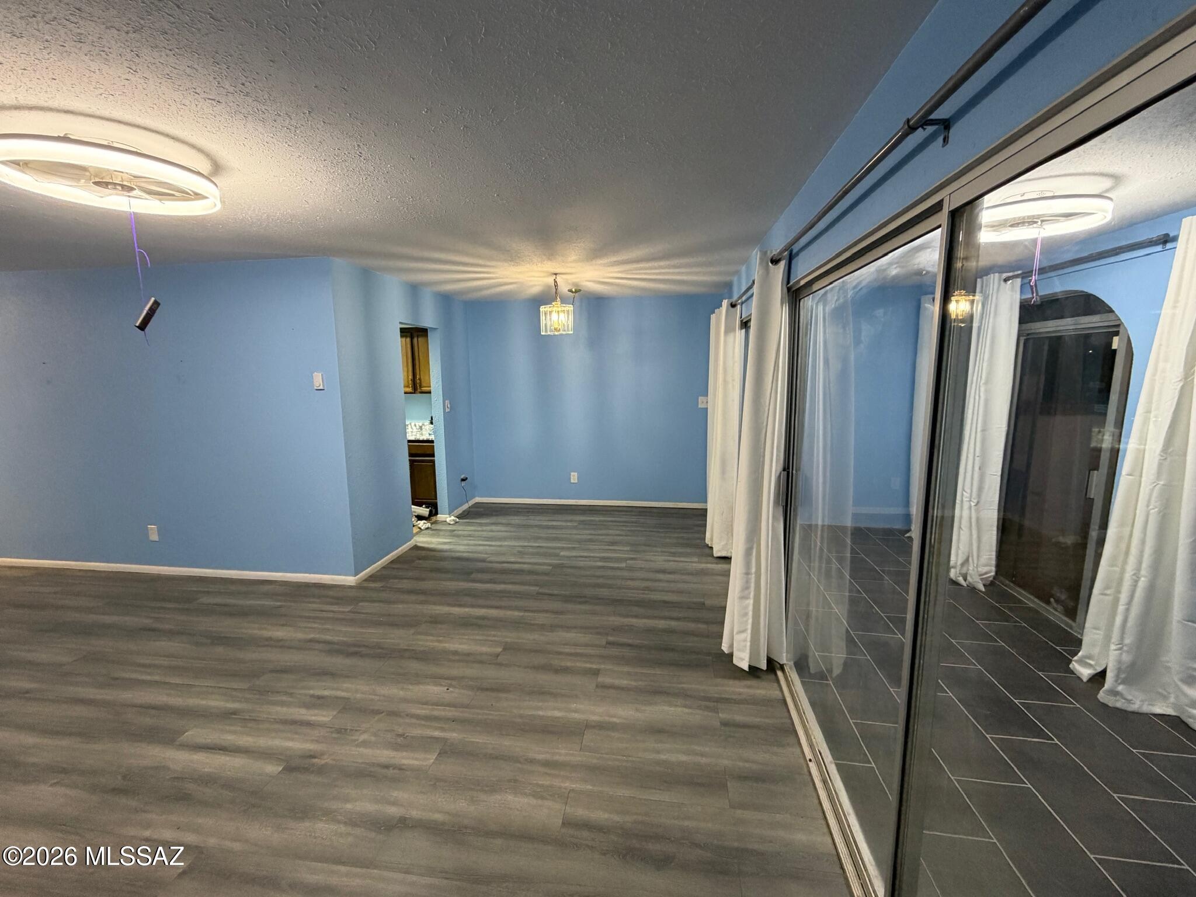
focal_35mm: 14
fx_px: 484
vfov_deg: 85.7
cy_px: 448
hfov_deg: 102.1
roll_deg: -2.4
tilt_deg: -8.5
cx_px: 598
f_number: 2.2
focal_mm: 2.22
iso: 320
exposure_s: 1/60
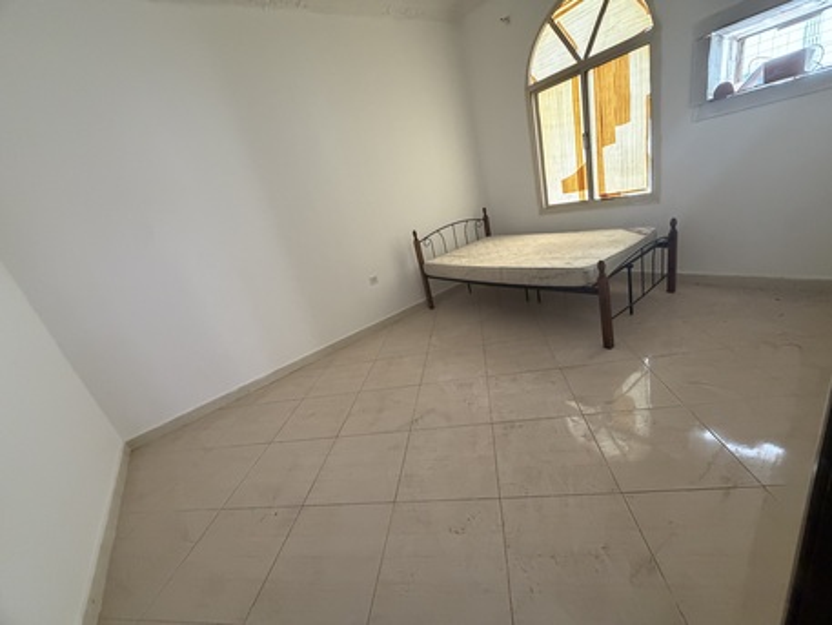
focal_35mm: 14
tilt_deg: -19.9
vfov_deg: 85.7
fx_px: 337
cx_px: 416
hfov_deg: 102.0
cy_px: 312
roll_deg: +14.0
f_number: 2.2
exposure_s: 1/60
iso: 500
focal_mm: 2.22
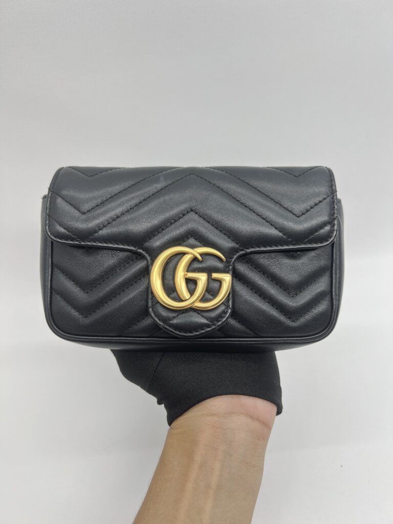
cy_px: 262
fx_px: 394
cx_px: 196
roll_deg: +4.2
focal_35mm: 26
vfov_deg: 67.3
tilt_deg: -42.5
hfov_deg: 53.1
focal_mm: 5.7
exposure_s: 1/100
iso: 32
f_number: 1.5
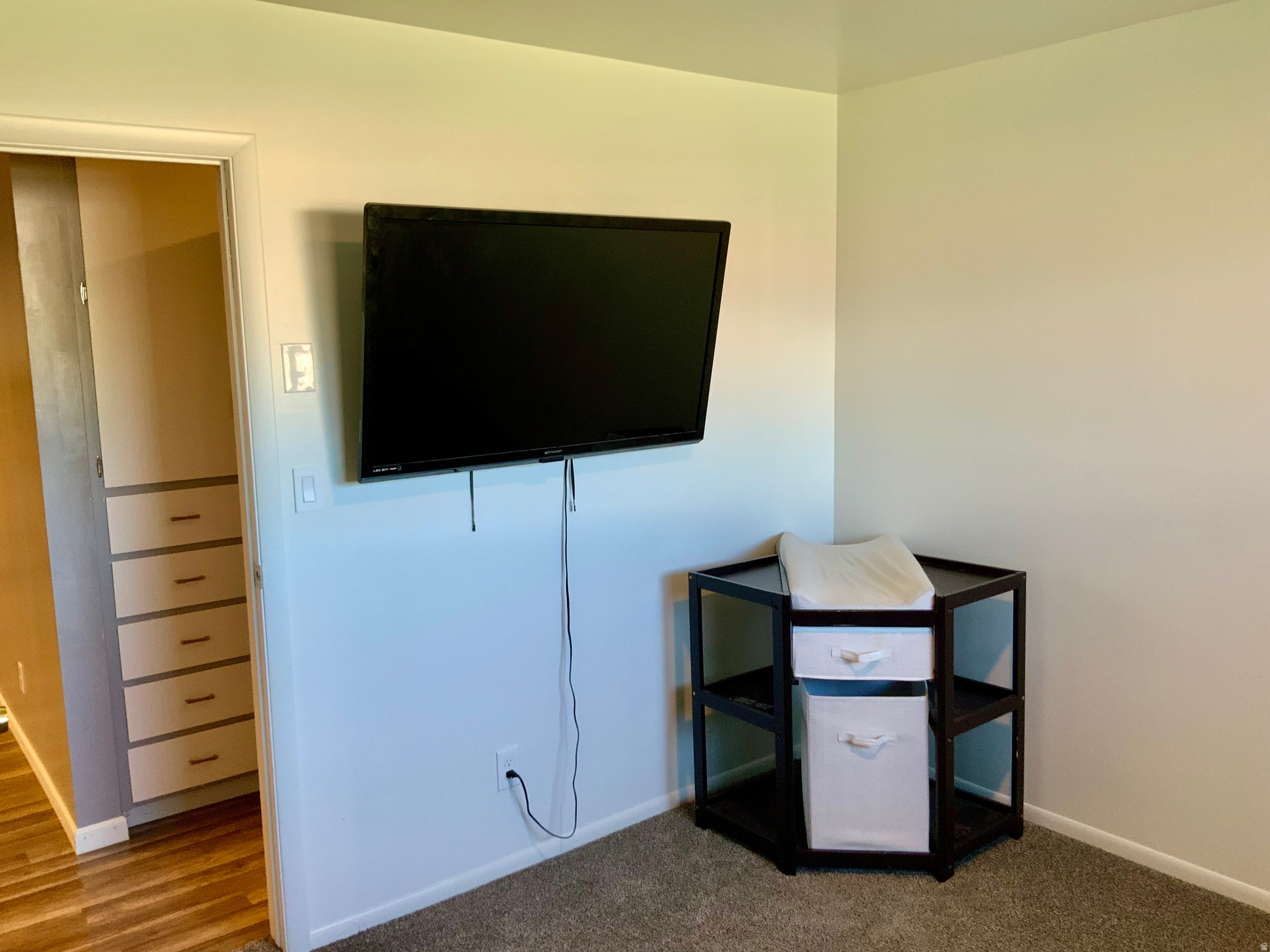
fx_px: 1064
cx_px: 635
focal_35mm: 29
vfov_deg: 48.2
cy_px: 476
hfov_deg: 61.7
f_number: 1.8
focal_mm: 3
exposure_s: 1/60
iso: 80
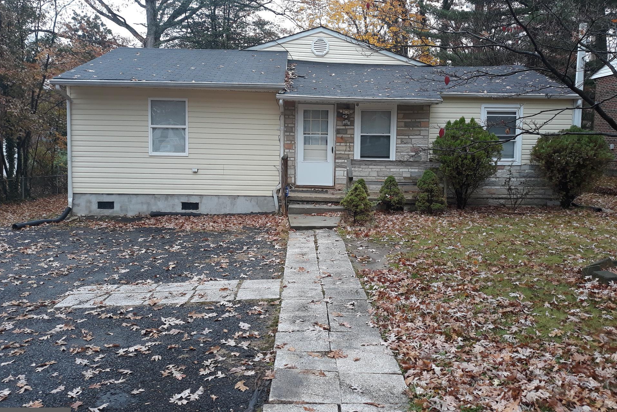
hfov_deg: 60.3
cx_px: 319
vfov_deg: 42.3
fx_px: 531
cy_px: 187
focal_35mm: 31
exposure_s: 1/120
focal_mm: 3.7
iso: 50
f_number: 1.7
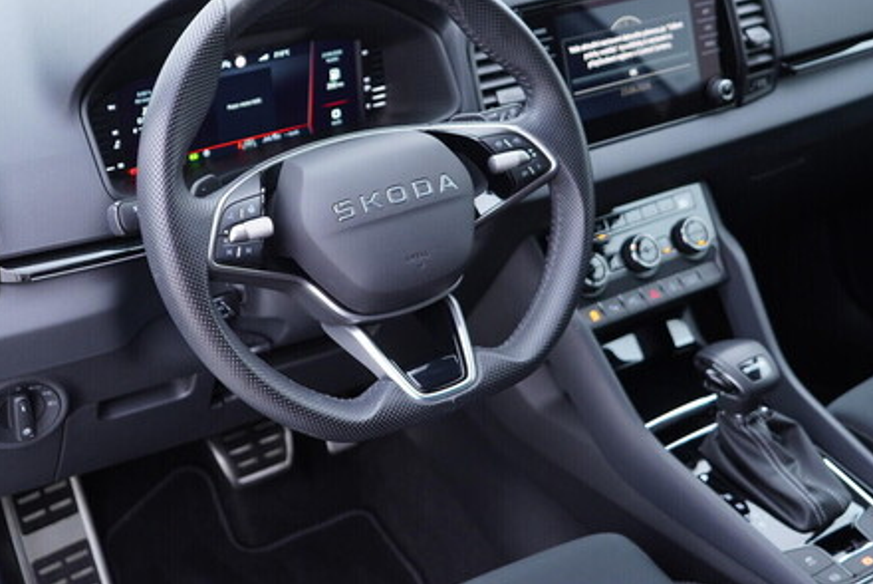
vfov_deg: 29.8
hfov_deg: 43.3
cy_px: 233
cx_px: 343
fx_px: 1092
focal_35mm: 45
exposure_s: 1/40
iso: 320
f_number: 2.8
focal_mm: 24
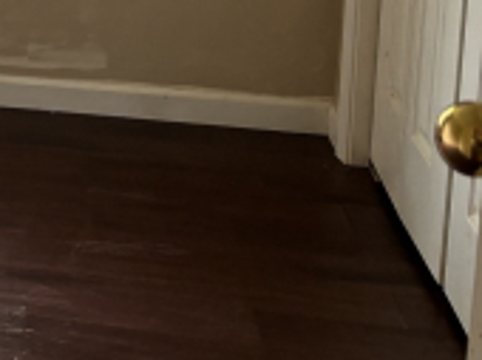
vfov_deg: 13.8
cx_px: -393
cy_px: -139
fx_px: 1418
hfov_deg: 16.2
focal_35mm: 102
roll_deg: +1.9
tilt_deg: -10.1
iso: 100
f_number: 1.6
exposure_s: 1/60
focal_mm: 5.96
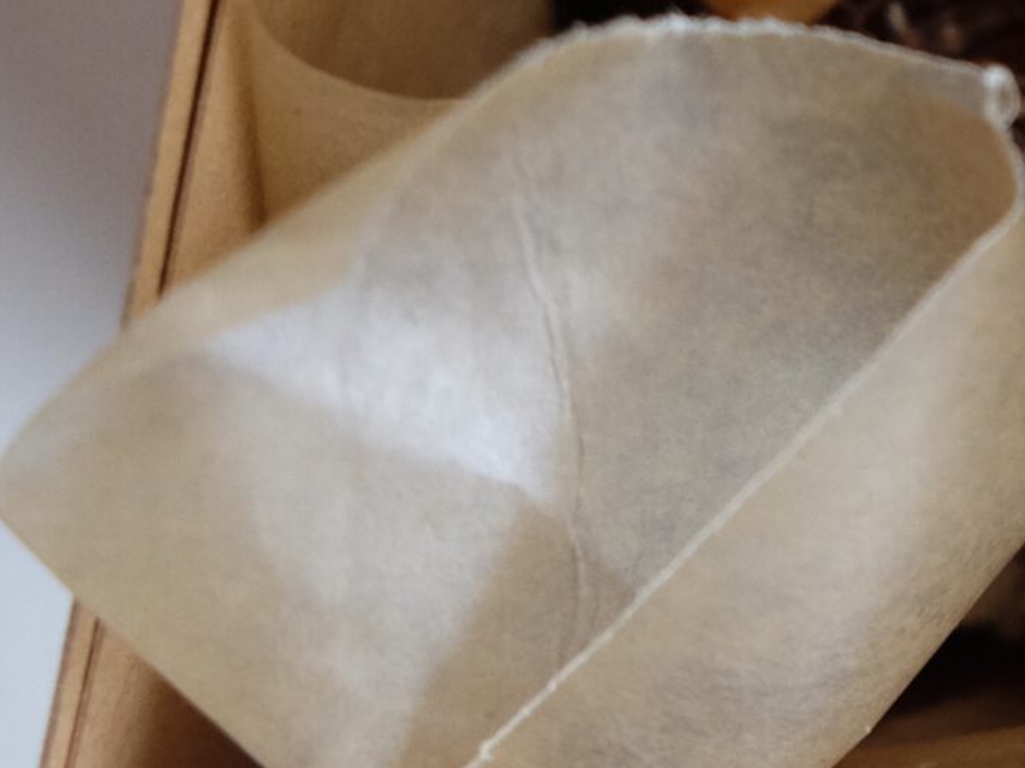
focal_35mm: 136
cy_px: -254
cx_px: 1821
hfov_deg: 13.2
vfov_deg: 10.6
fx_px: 4027
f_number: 3.6
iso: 1600
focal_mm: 25.4
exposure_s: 1/125
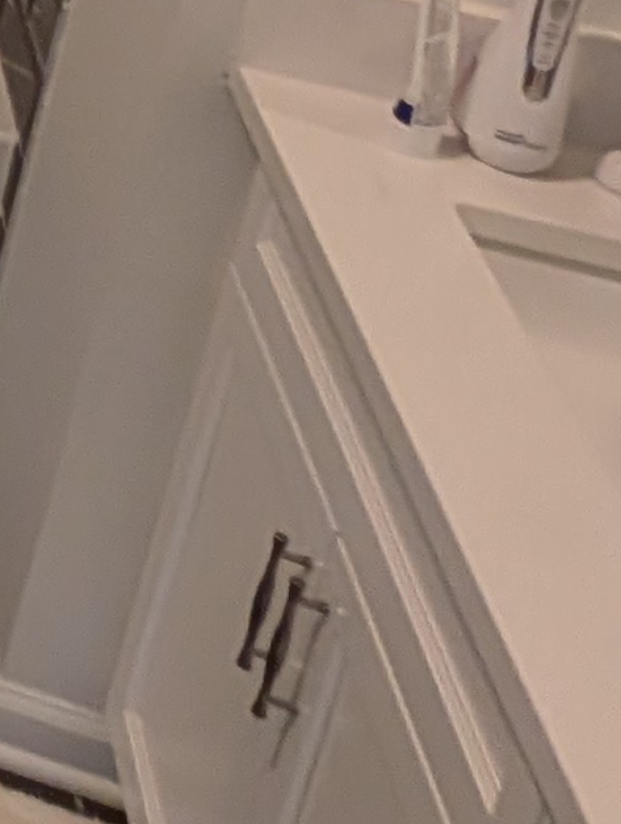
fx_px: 1861
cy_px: -527
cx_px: -1193
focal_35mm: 78
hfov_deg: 11.6
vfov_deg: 20.2
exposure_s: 1/40
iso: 130
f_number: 1.7
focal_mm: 2.02
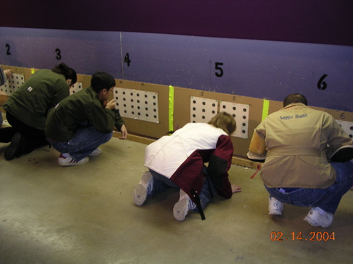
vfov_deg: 37.7
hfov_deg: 49.0
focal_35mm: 38
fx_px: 388
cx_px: 176
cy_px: 132
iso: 100
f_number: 2.8
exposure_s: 1/30
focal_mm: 5.8
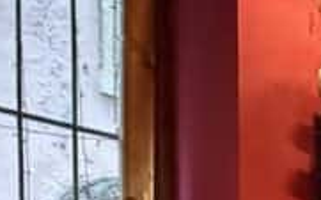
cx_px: 463
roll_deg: +0.3
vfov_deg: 12.1
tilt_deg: -2.3
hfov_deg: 21.3
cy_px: 494
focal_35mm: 84
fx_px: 735
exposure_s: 1/33
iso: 1250
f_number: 2.2
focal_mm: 2.22
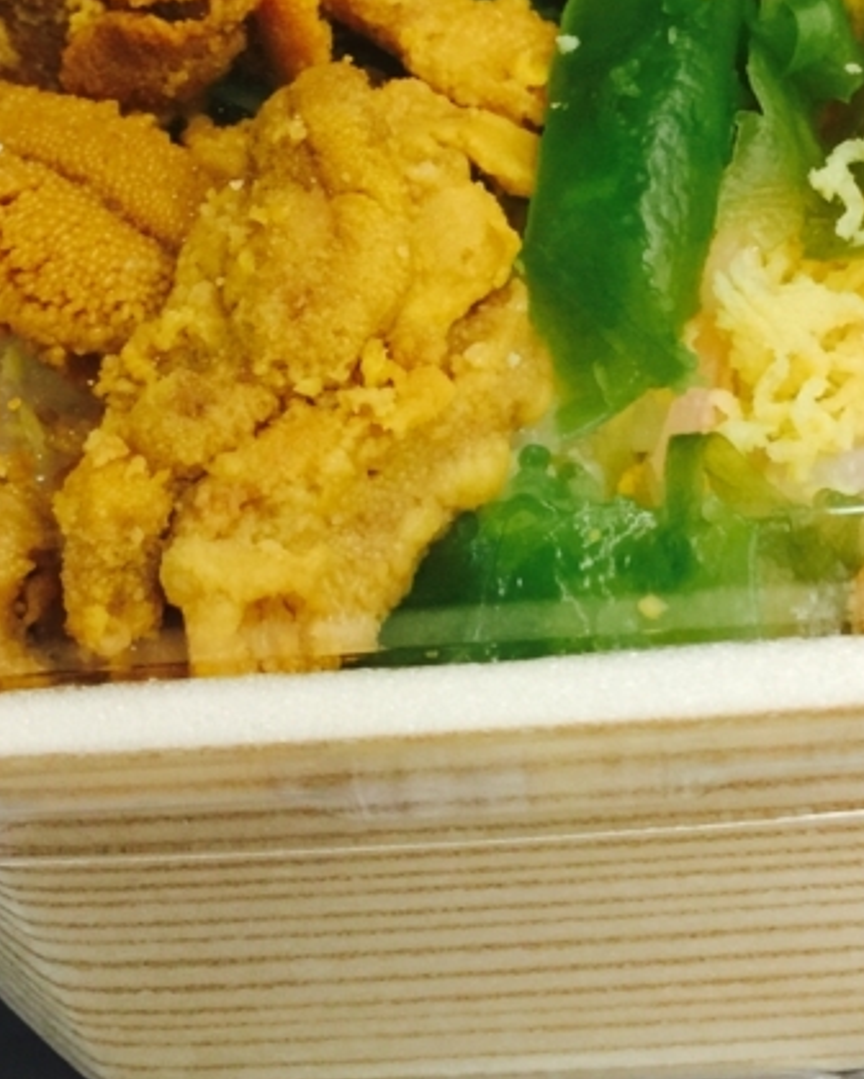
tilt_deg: -50.8
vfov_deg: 27.2
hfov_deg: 22.2
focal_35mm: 69
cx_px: 476
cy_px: 288
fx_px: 2206
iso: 64
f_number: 2.2
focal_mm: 4.15
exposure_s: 1/15
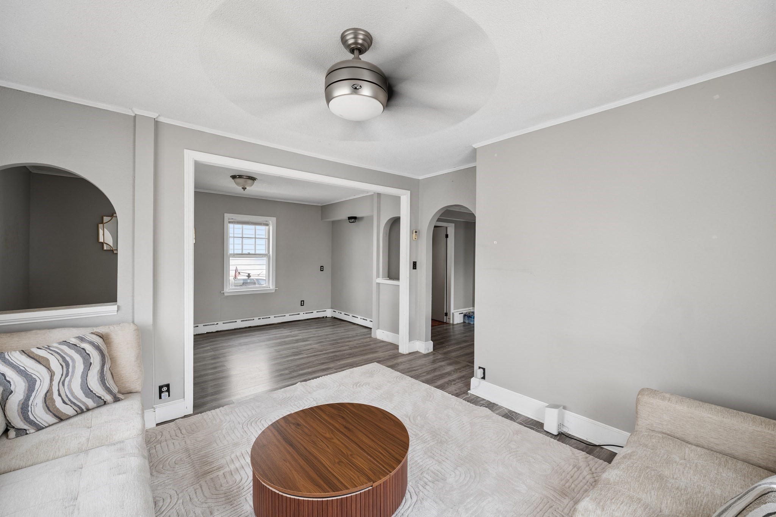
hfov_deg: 104.3
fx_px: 302
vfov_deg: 81.2
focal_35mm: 14
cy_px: 258
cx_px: 388
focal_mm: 14
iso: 400
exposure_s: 1/50
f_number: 8
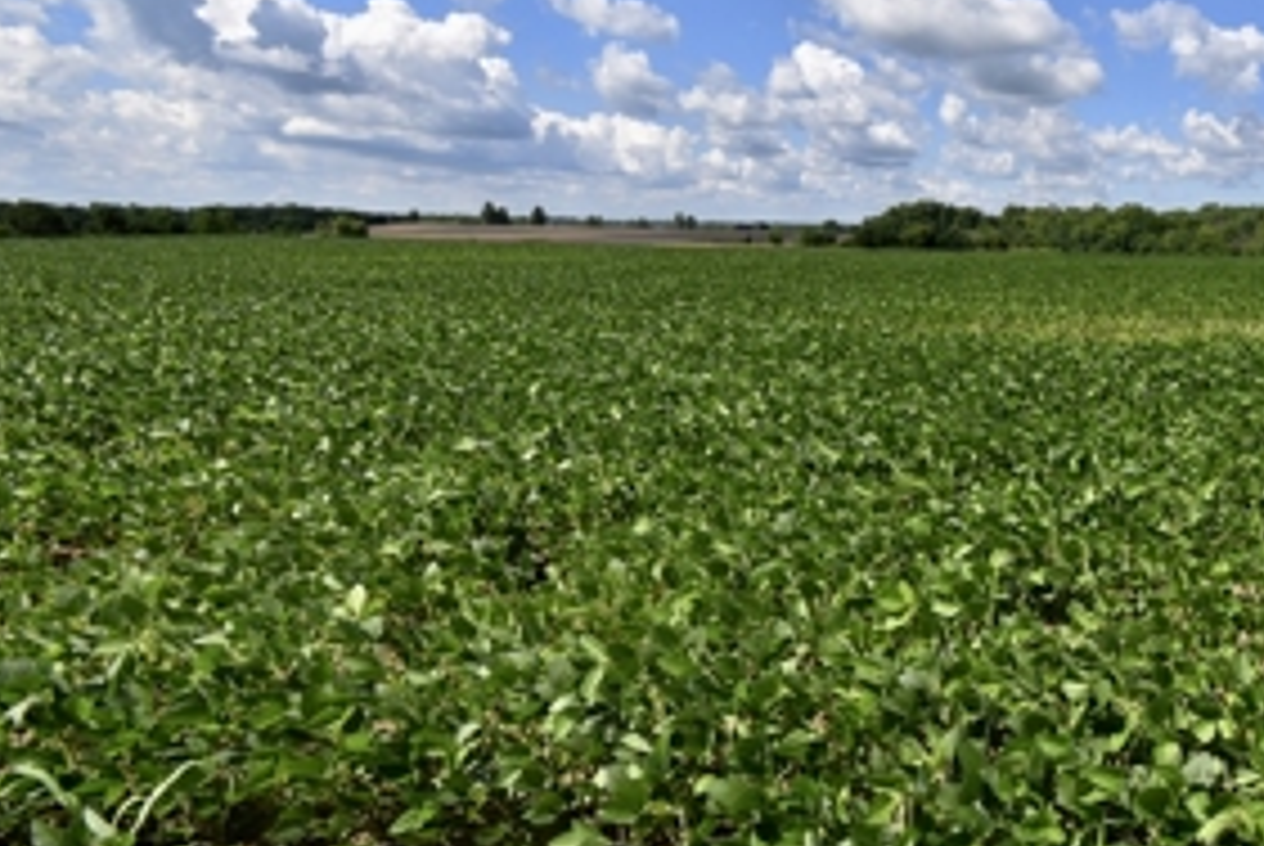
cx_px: 1003
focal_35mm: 24
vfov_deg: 52.4
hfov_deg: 67.1
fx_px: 844
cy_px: 297
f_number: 10
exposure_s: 1/400
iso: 200
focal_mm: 10
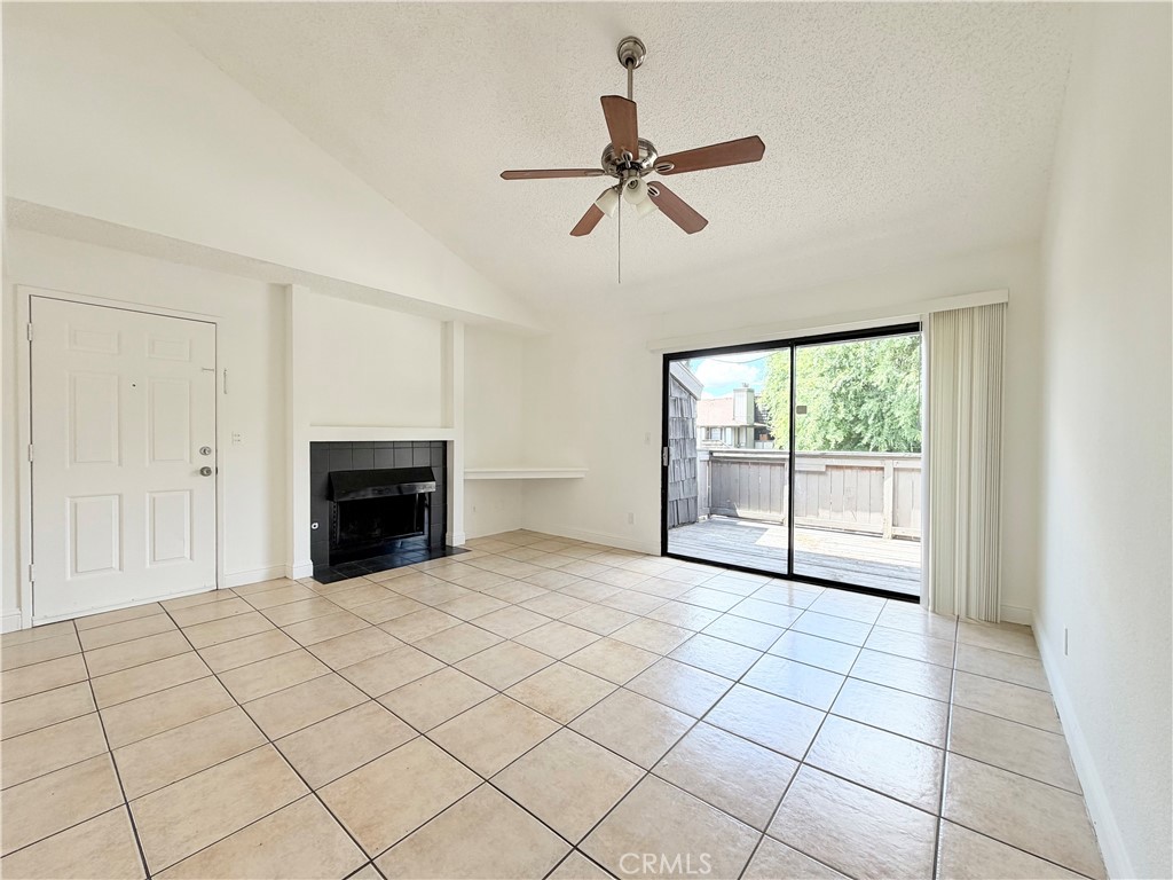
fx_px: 474
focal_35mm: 14
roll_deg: -0.5
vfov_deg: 85.7
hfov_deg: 102.1
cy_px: 440
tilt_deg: -0.6
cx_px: 586
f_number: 2.2
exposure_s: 1/120
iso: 50
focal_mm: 2.22
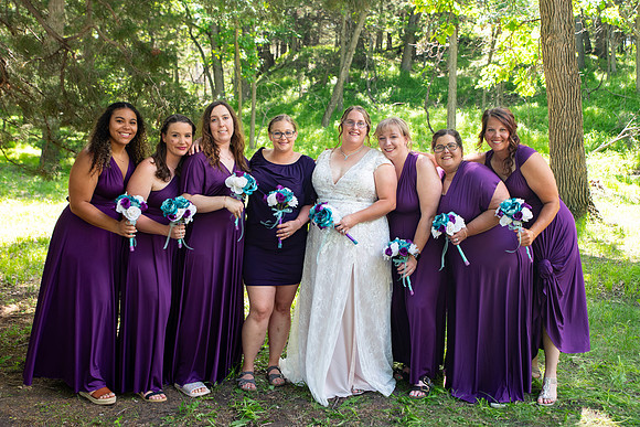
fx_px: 714
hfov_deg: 48.3
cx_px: 340
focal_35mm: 40
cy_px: 191
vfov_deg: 33.3
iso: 250
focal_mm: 35
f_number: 5
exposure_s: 1/125
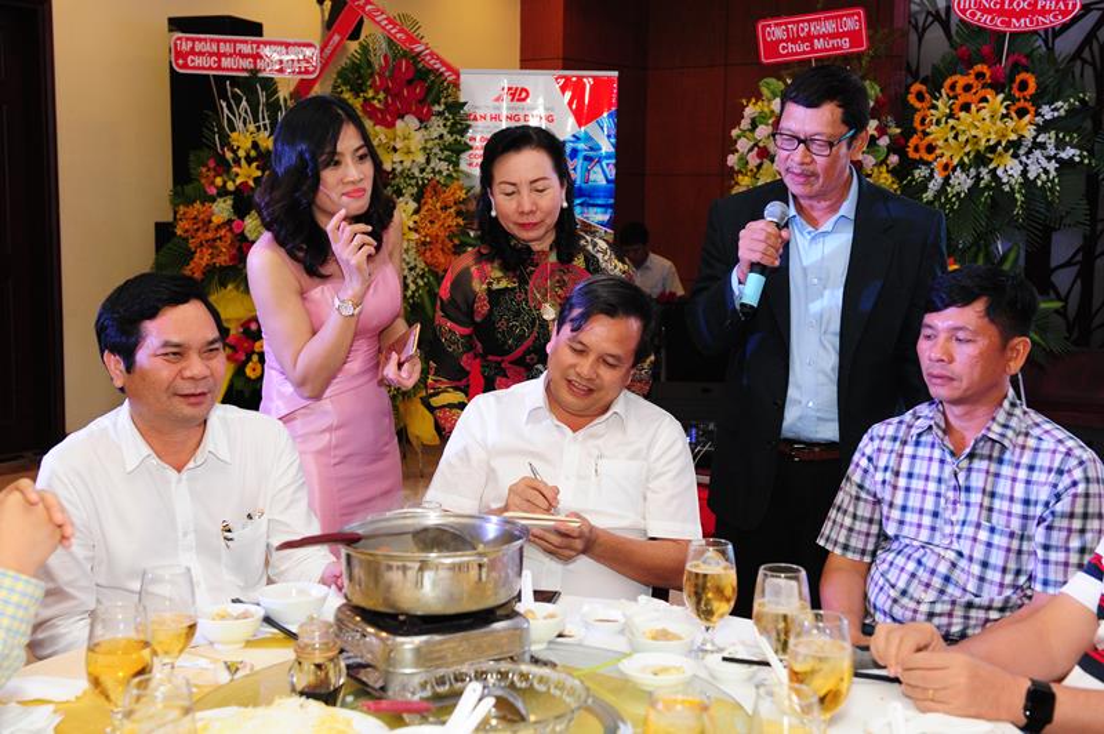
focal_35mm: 50
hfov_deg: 39.6
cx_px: 552
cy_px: 367
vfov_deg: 26.9
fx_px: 1532
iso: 2500
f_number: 6.3
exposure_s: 1/125
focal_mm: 50
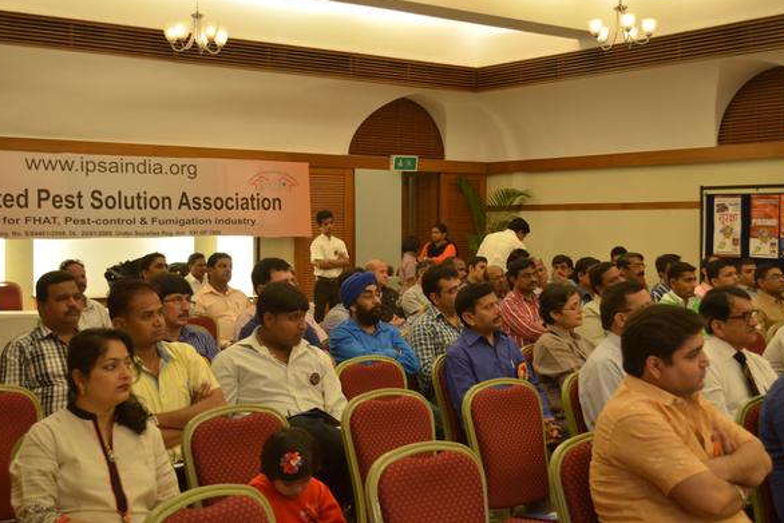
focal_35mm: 49
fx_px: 1067
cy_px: 259
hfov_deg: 40.3
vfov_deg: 27.5
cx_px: 388
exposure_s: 1/40
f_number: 4.8
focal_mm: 32
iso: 1000
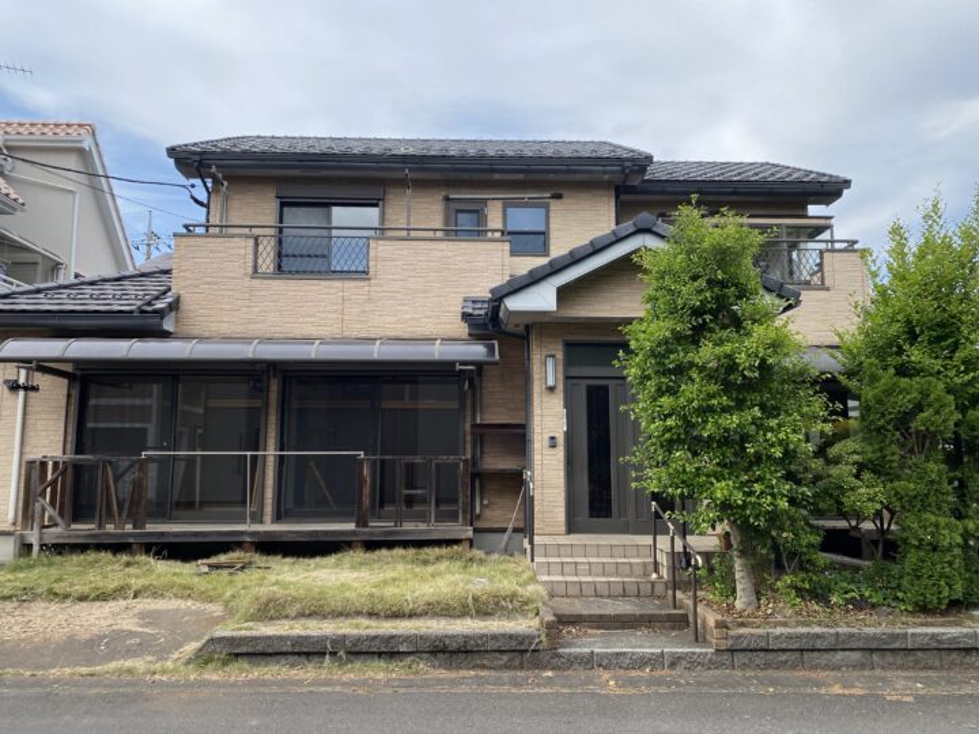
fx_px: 735
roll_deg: +0.5
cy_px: 367
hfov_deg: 67.3
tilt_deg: +7.4
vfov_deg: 53.1
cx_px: 490
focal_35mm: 26
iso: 32
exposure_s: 1/1412
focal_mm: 4.25
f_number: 1.8
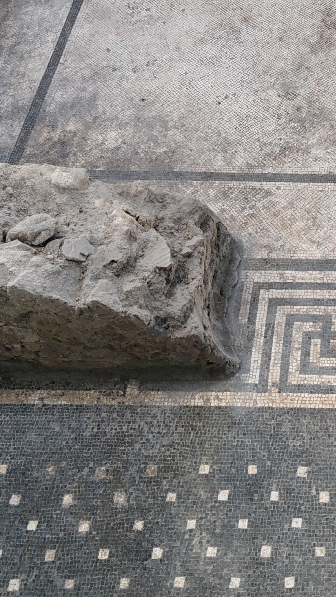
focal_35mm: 55
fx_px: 871
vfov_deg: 37.0
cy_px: 151
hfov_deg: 20.5
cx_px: 397
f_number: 1.9
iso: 50
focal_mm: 6.12
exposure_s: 1/120
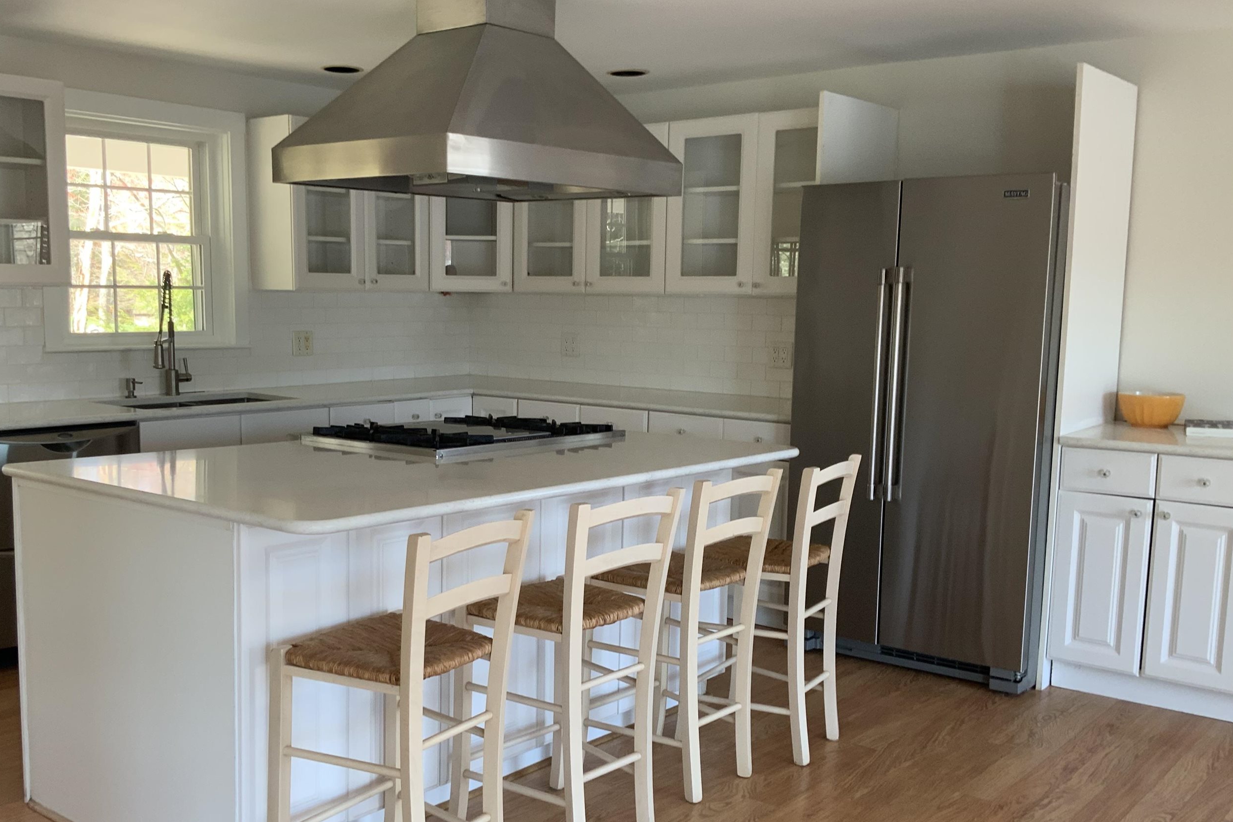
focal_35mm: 37
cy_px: 471
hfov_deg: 51.8
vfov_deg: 35.9
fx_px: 1267
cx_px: 546
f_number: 1.8
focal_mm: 3
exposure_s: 1/102
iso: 64
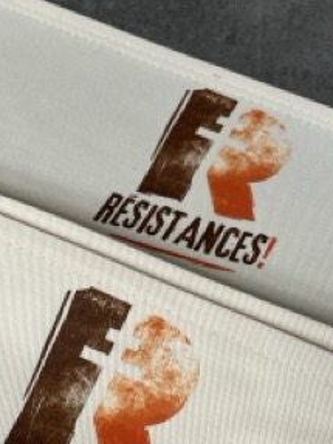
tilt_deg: -62.5
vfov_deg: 33.1
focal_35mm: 58
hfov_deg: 25.2
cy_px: 271
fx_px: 744
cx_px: 156
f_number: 1.6
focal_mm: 5.1
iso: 80
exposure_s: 1/100
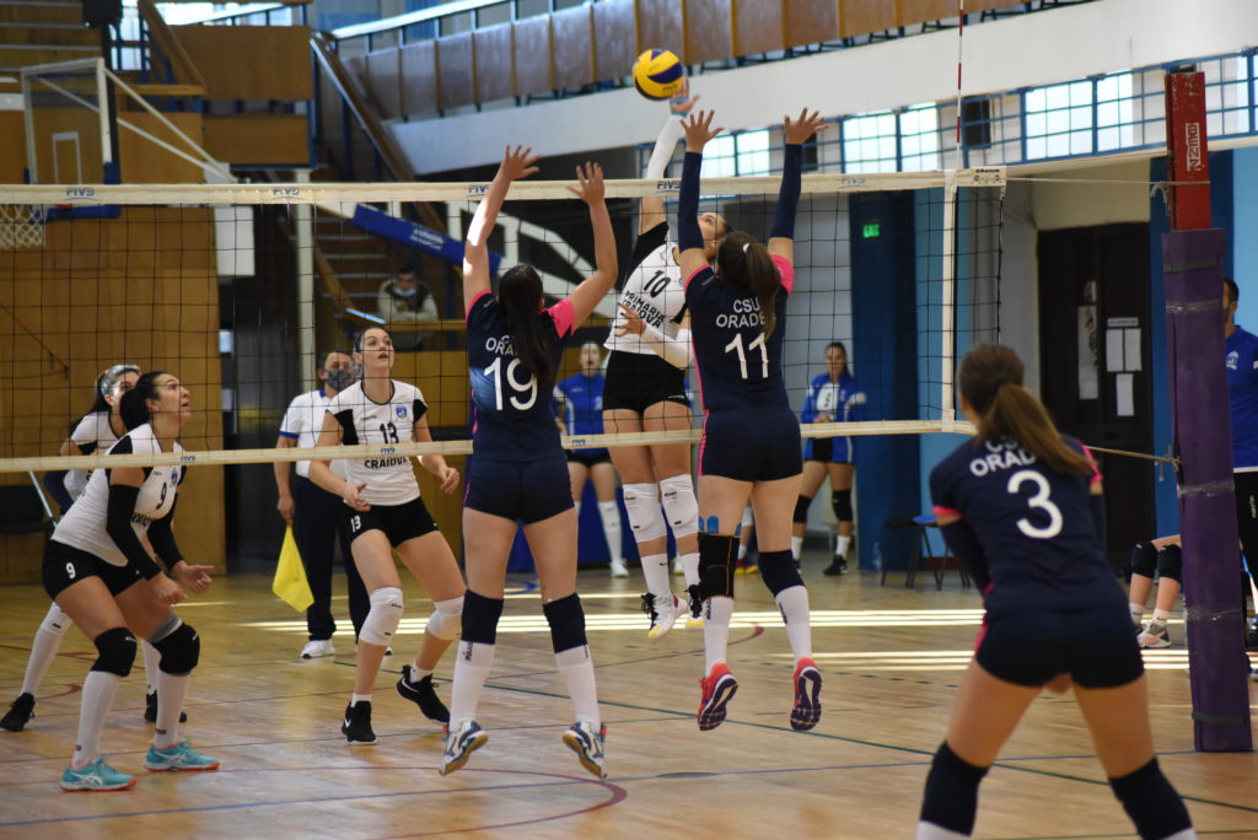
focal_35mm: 150
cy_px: 420
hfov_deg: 13.7
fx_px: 5244
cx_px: 629
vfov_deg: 9.2
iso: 3200
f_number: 4.2
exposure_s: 1/640
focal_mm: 150
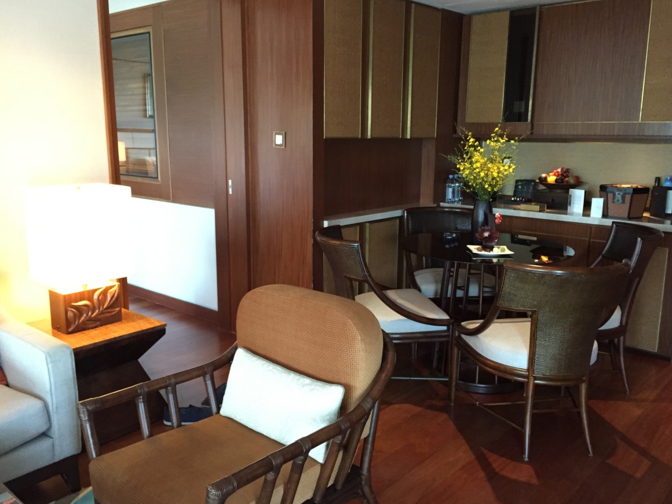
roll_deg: -0.6
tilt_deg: -13.1
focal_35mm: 30
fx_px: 582
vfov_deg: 46.8
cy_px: 256
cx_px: 347
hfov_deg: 60.0
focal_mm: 4.15
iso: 250
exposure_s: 1/20
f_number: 2.2
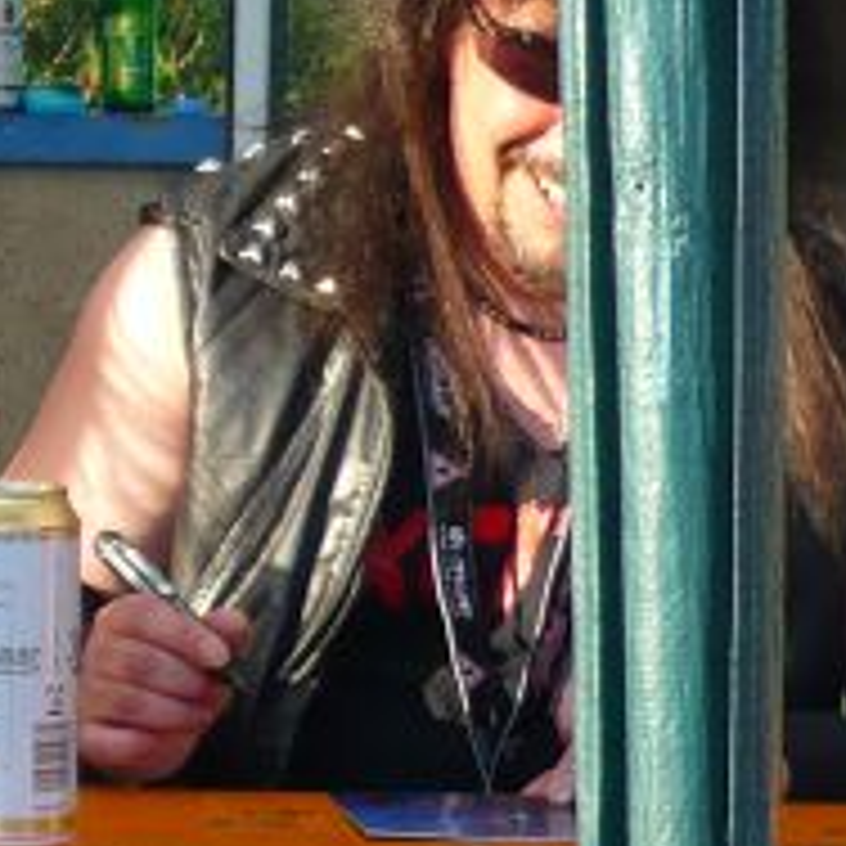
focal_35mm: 143
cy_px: 248
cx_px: -680
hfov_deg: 11.3
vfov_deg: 12.2
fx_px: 3954
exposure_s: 1/200
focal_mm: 6.2
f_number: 3.2
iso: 100
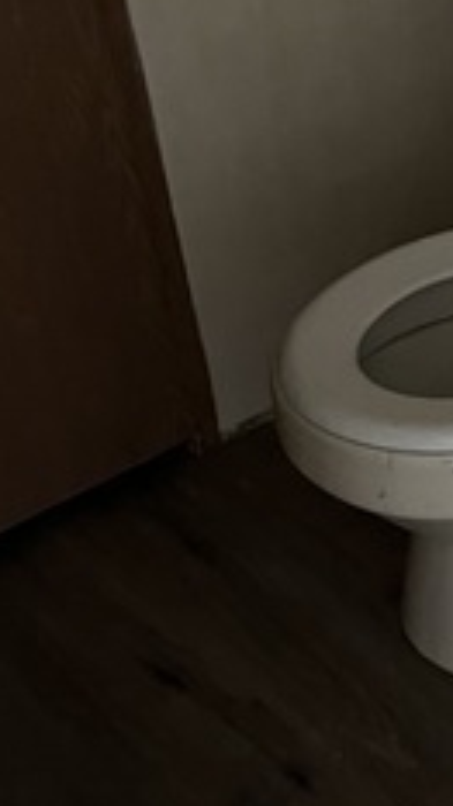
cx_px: 737
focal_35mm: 81
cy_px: 292
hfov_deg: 13.8
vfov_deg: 26.1
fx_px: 1730
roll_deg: -2.2
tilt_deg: -31.8
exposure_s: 1/30
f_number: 1.5
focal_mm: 5.7
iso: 640
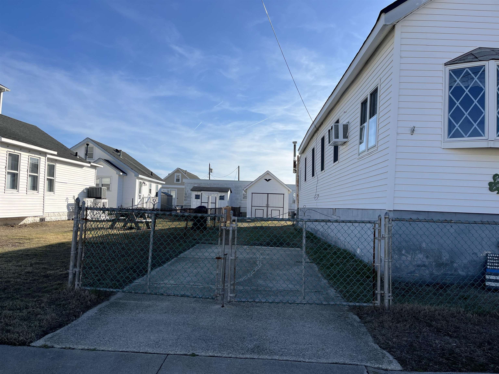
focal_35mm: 26
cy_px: 187
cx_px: 250
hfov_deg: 67.3
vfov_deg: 53.1
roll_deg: -2.8
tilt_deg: +2.9
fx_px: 375
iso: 50
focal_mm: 5.1
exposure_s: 1/4310
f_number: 1.6
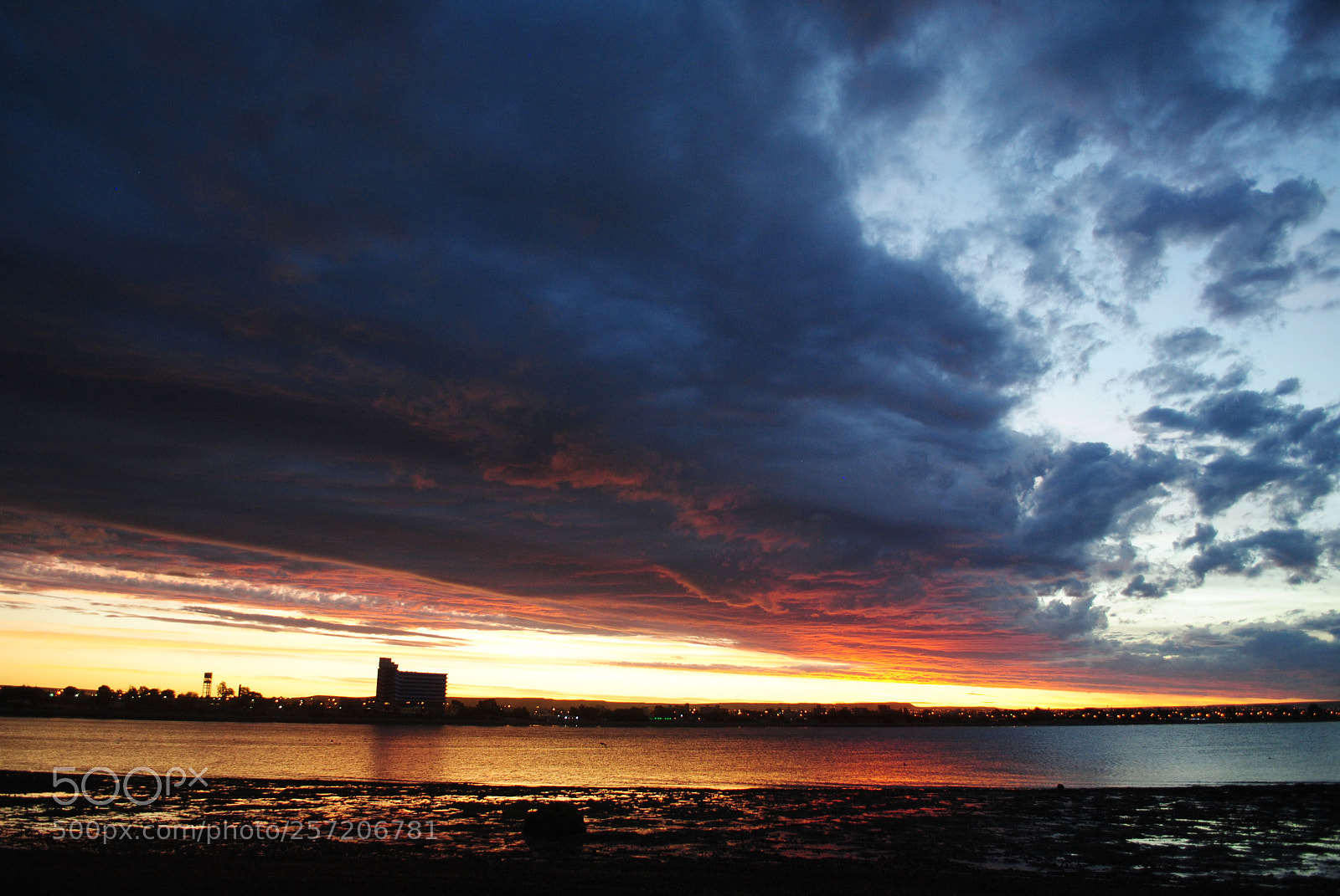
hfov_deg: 67.3
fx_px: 1006
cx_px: 670
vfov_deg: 48.0
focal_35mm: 27
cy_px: 448
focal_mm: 18
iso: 360
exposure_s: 1/60
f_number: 3.5
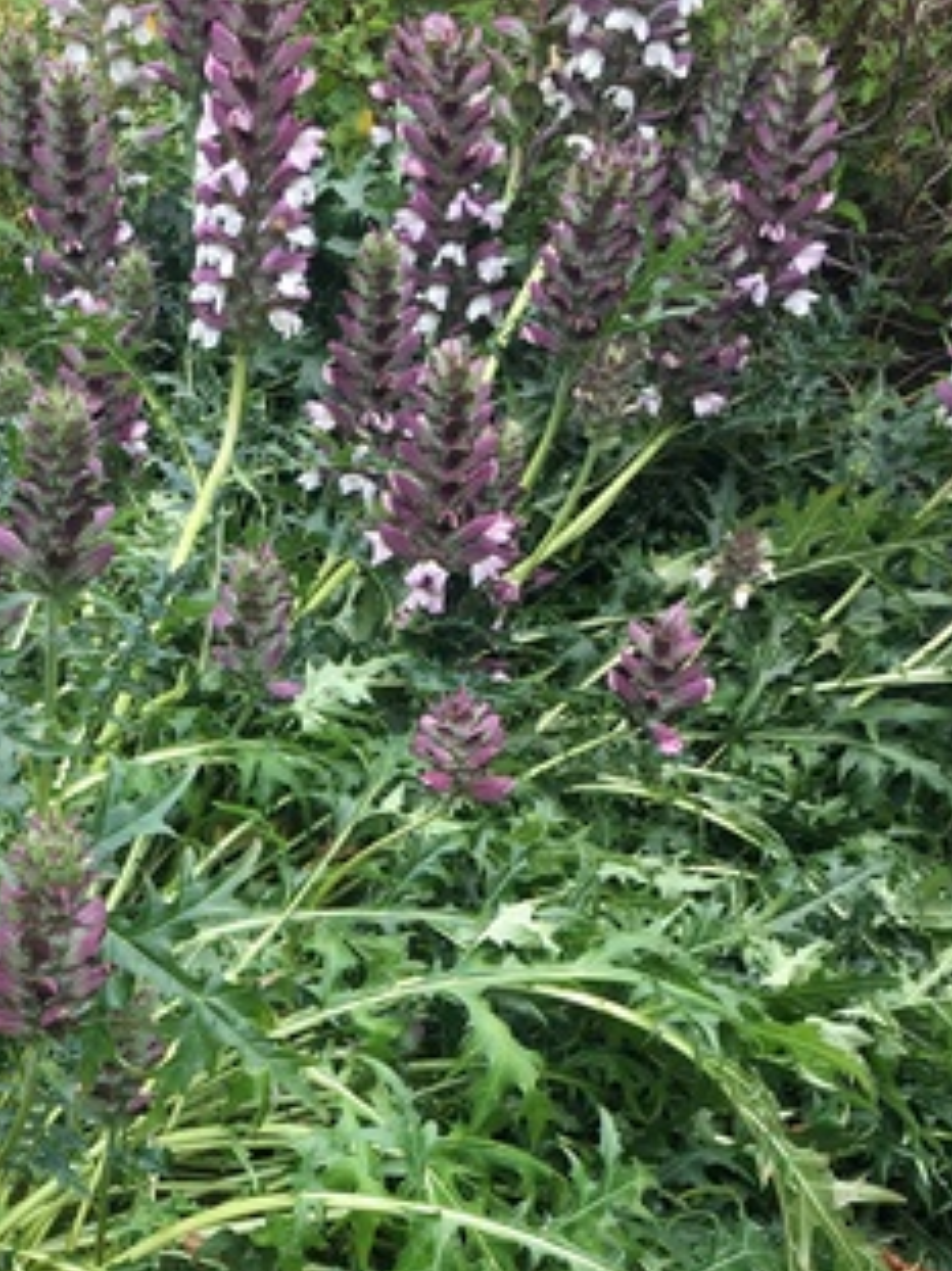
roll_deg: -1.8
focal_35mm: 56
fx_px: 2055
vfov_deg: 32.5
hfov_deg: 25.5
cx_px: 151
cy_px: 1165
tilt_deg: -38.8
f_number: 2.2
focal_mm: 4.15
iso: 25
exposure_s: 1/190
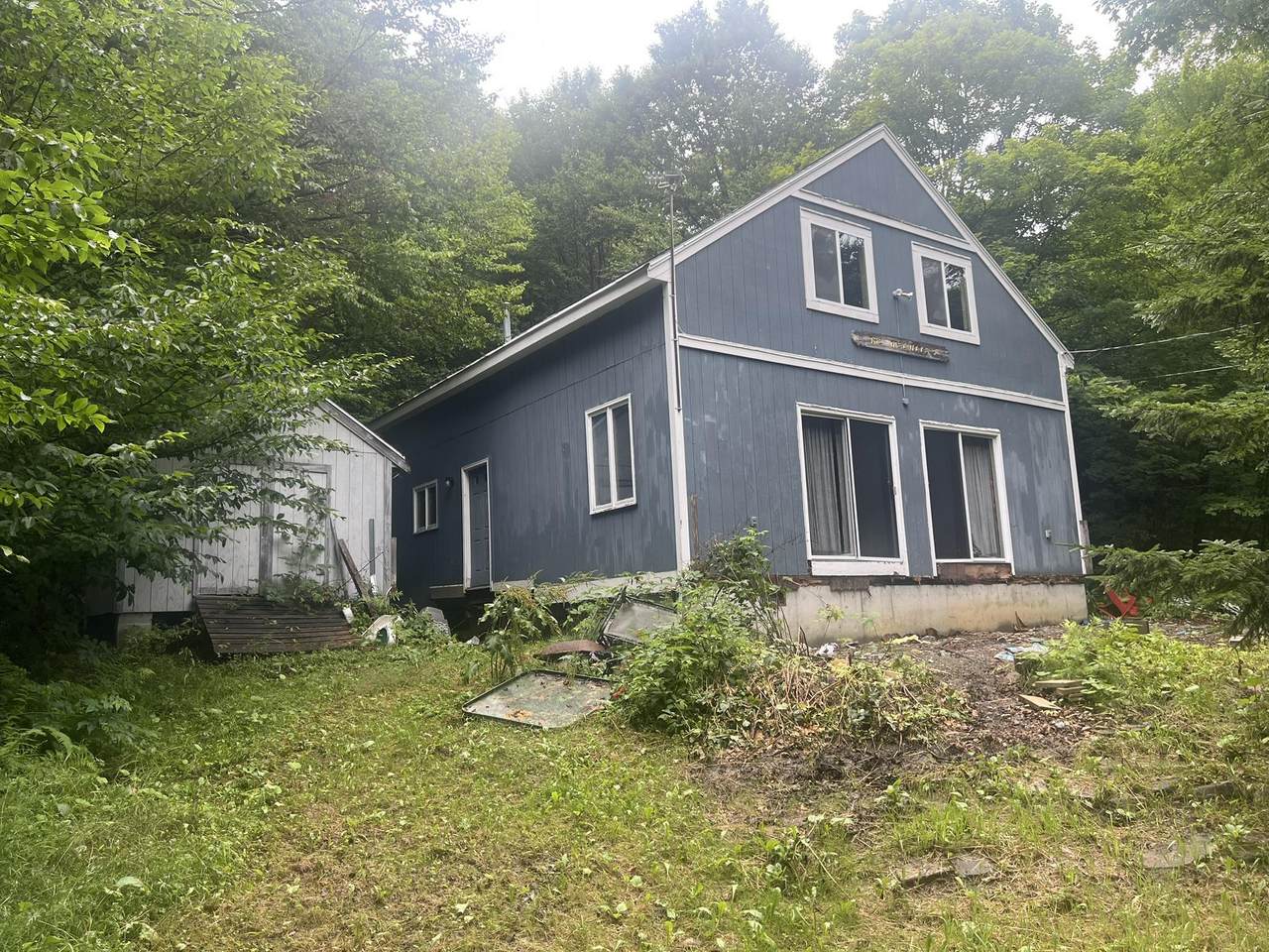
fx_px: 953
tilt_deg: +8.8
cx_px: 634
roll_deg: +3.2
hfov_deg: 67.3
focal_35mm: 26
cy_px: 476
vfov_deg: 53.1
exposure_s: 1/418
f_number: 1.5
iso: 50
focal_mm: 5.7
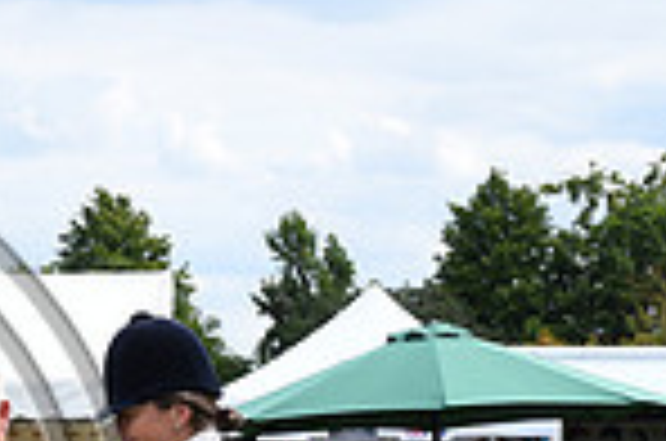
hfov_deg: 10.1
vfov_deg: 6.9
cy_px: 513
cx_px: -374
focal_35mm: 196
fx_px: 3618
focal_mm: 50
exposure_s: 1/1250
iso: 1000
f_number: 10
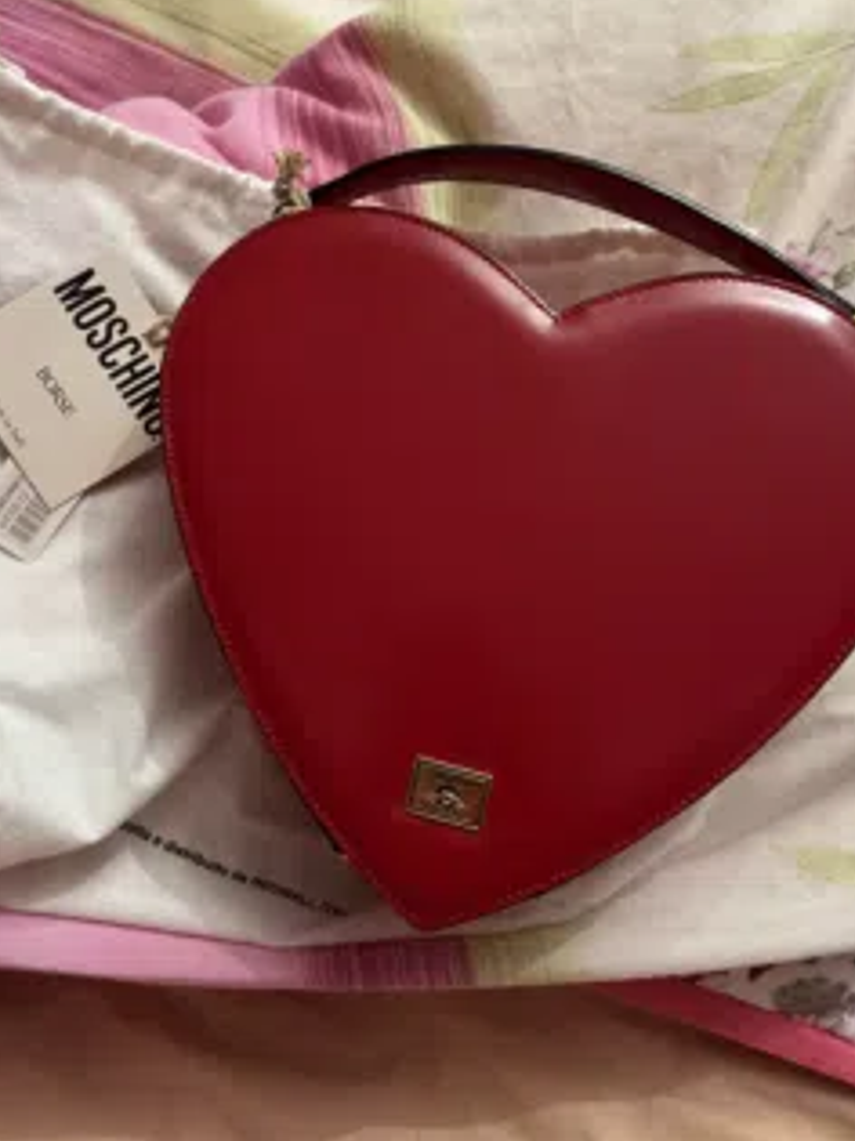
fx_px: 1088
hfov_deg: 42.9
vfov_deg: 55.3
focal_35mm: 33
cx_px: 384
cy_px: 536
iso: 500
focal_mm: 5.7
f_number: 1.5
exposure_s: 1/40
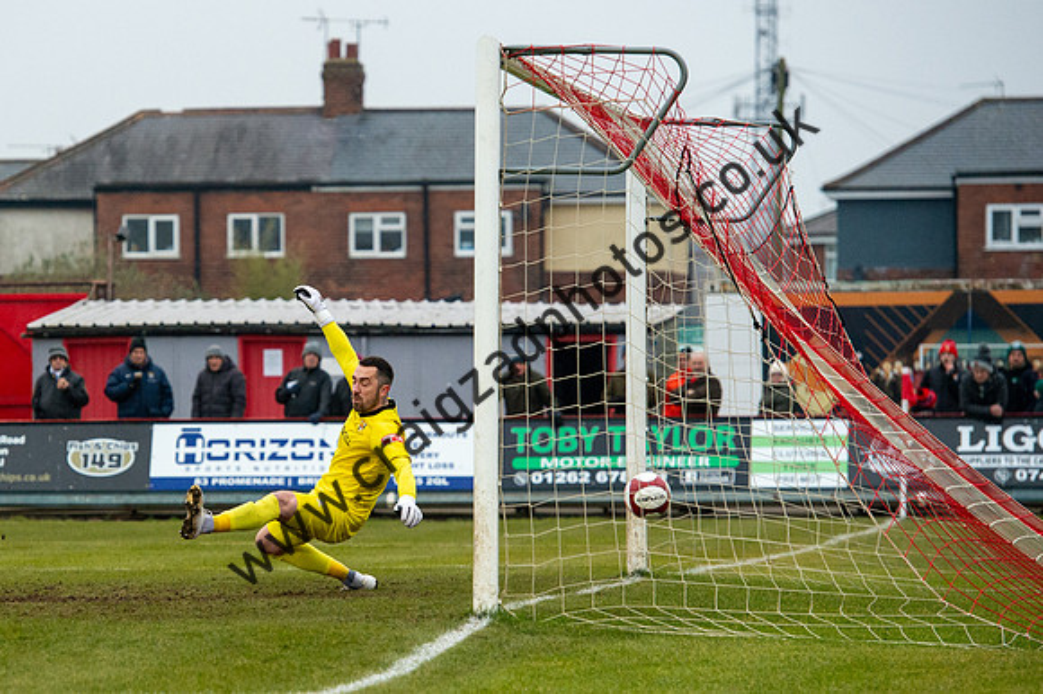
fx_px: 6747
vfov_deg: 5.9
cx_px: 306
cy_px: 383
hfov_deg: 8.8
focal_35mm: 233
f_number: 4
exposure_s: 1/1000
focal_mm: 165
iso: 4000
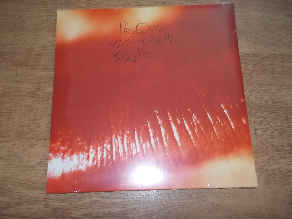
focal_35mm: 29
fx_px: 245
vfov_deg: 48.2
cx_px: 146
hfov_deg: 61.7
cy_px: 110
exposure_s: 1/30
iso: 200
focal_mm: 4.1
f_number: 3.3
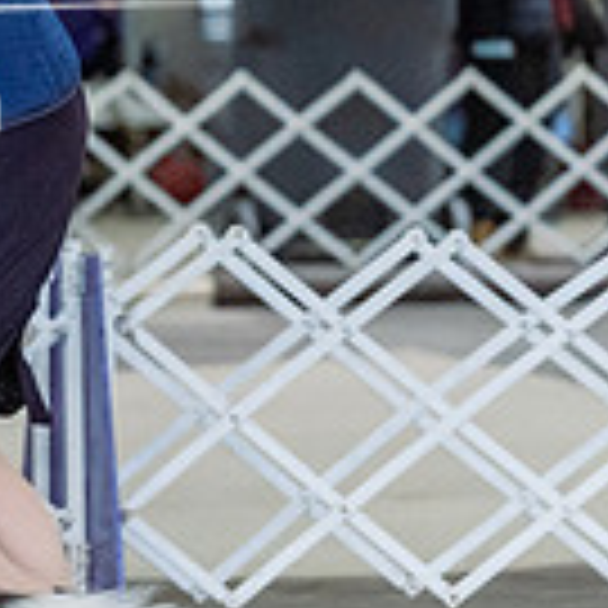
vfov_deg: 3.9
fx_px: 9002
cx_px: -558
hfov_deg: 3.8
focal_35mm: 453
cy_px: 245
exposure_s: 1/400
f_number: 4
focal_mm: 124
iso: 6400
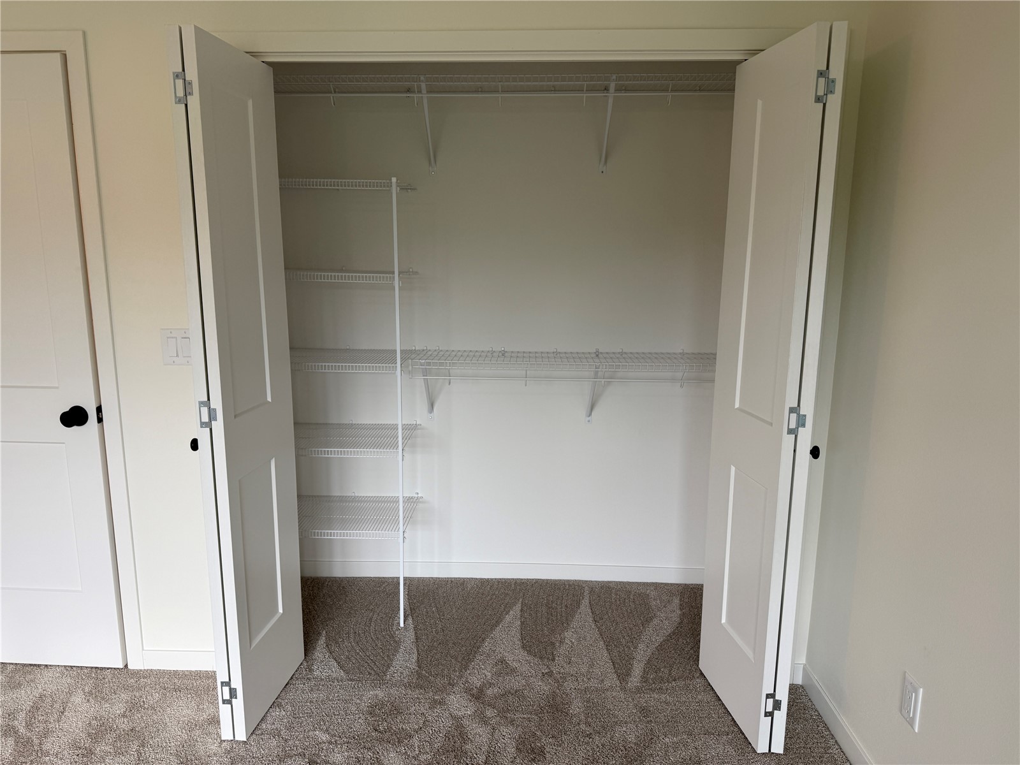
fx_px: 707
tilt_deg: -9.8
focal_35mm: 24
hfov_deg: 71.6
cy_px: 382
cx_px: 510
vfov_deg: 56.8
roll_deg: -0.3
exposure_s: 1/120
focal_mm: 6.76
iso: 100
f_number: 1.78
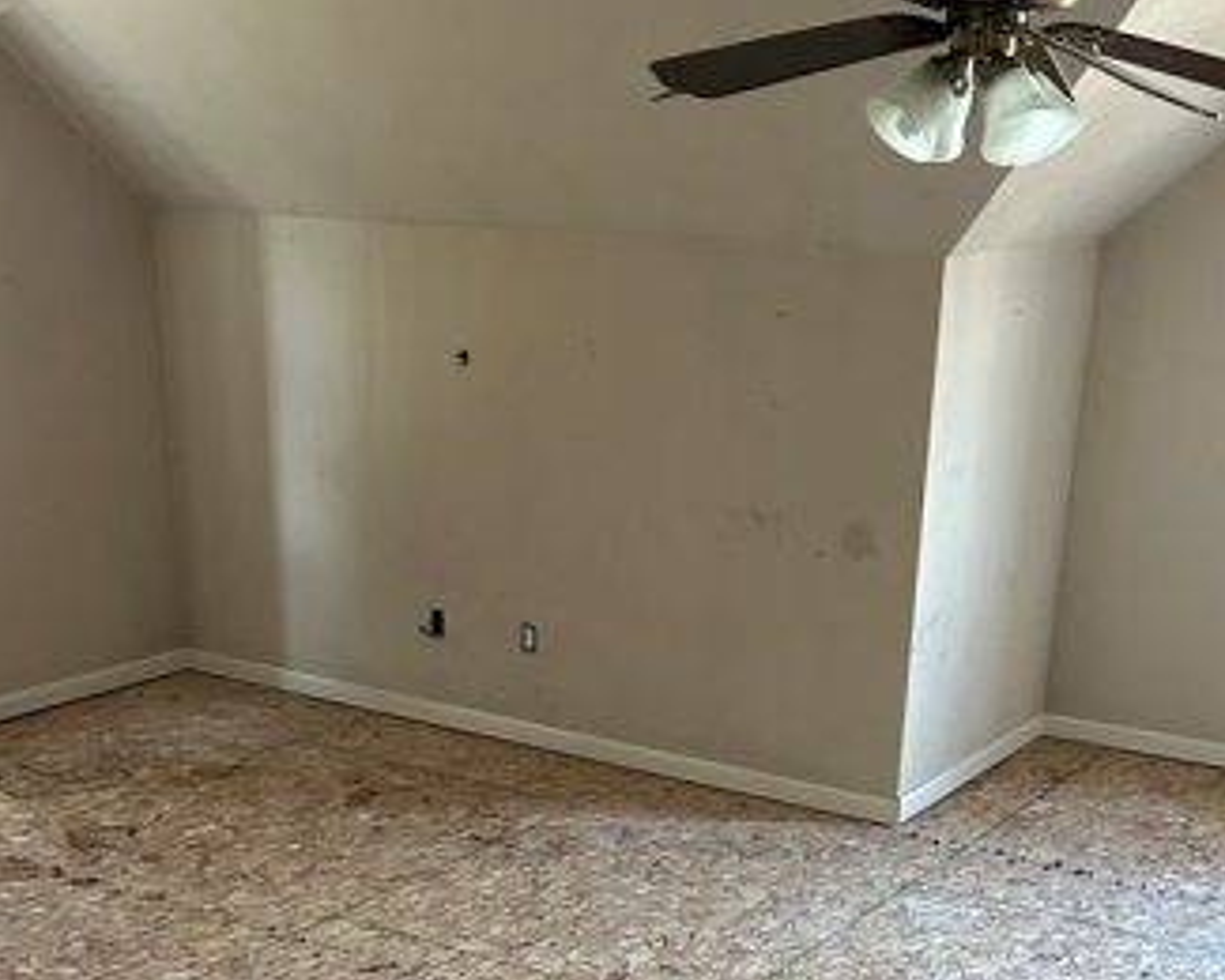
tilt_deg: -24.7
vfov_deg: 27.5
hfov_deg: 36.0
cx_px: 663
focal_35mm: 52
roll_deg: +0.0
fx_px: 1885
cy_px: 974
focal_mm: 5.7
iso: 250
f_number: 1.5
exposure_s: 1/60
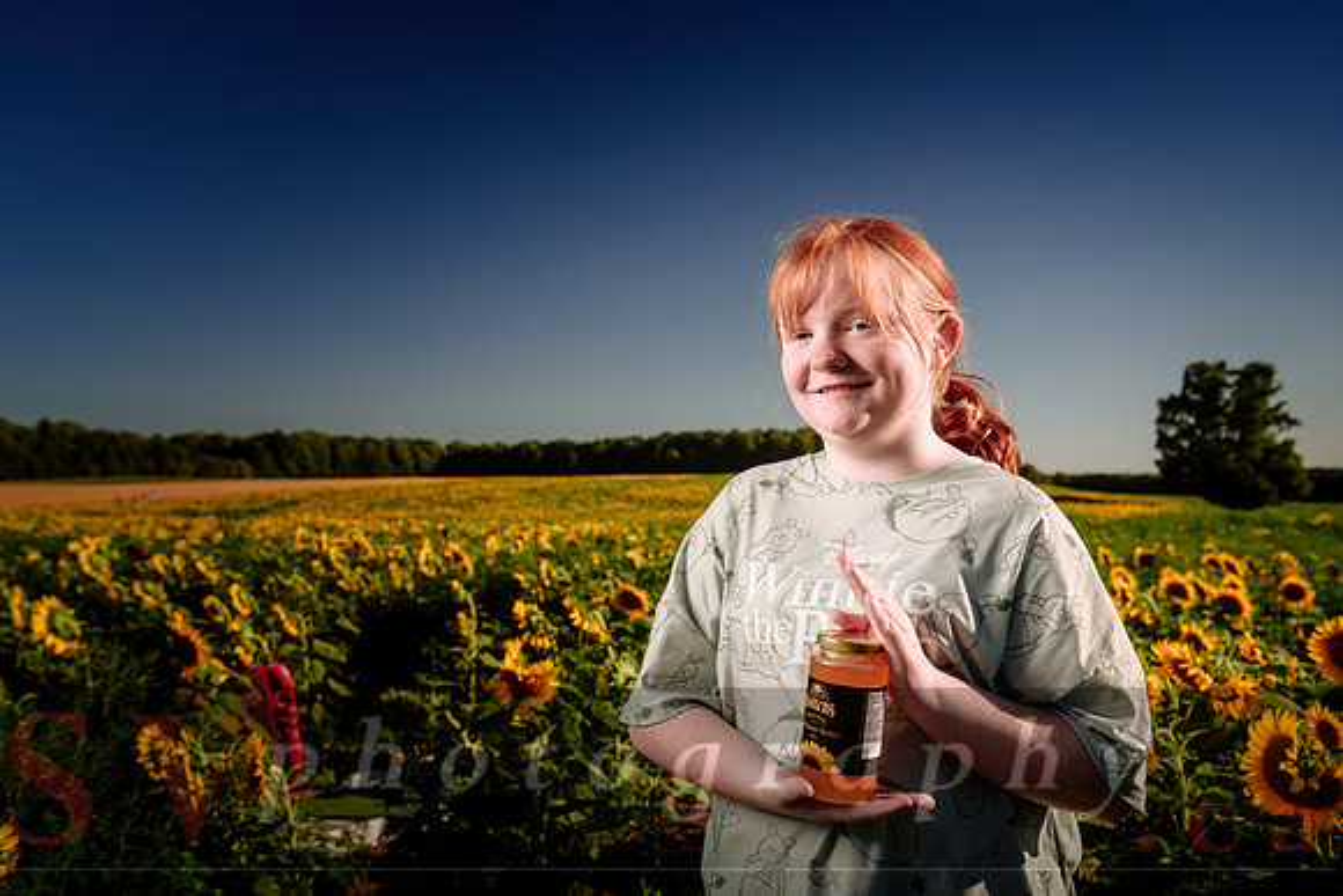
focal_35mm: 34
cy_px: 468
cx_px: 671
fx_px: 1263
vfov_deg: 39.0
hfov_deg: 56.0
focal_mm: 32
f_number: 5.6
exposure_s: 1/250
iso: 64
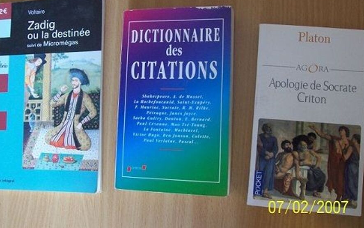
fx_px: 427
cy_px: 83
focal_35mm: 43
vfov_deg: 29.7
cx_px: 173
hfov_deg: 46.2
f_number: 2.7
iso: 160
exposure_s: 1/15.3
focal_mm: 6
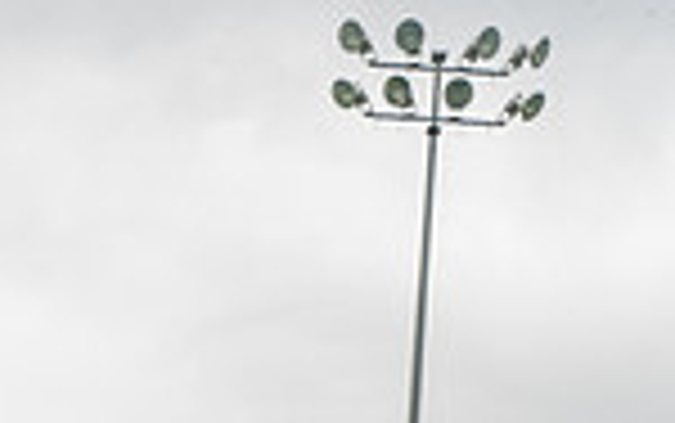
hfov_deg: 12.6
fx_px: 3038
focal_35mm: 165
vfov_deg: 7.5
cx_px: 54
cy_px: 1004
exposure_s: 1/800
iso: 400
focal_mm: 54
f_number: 7.1
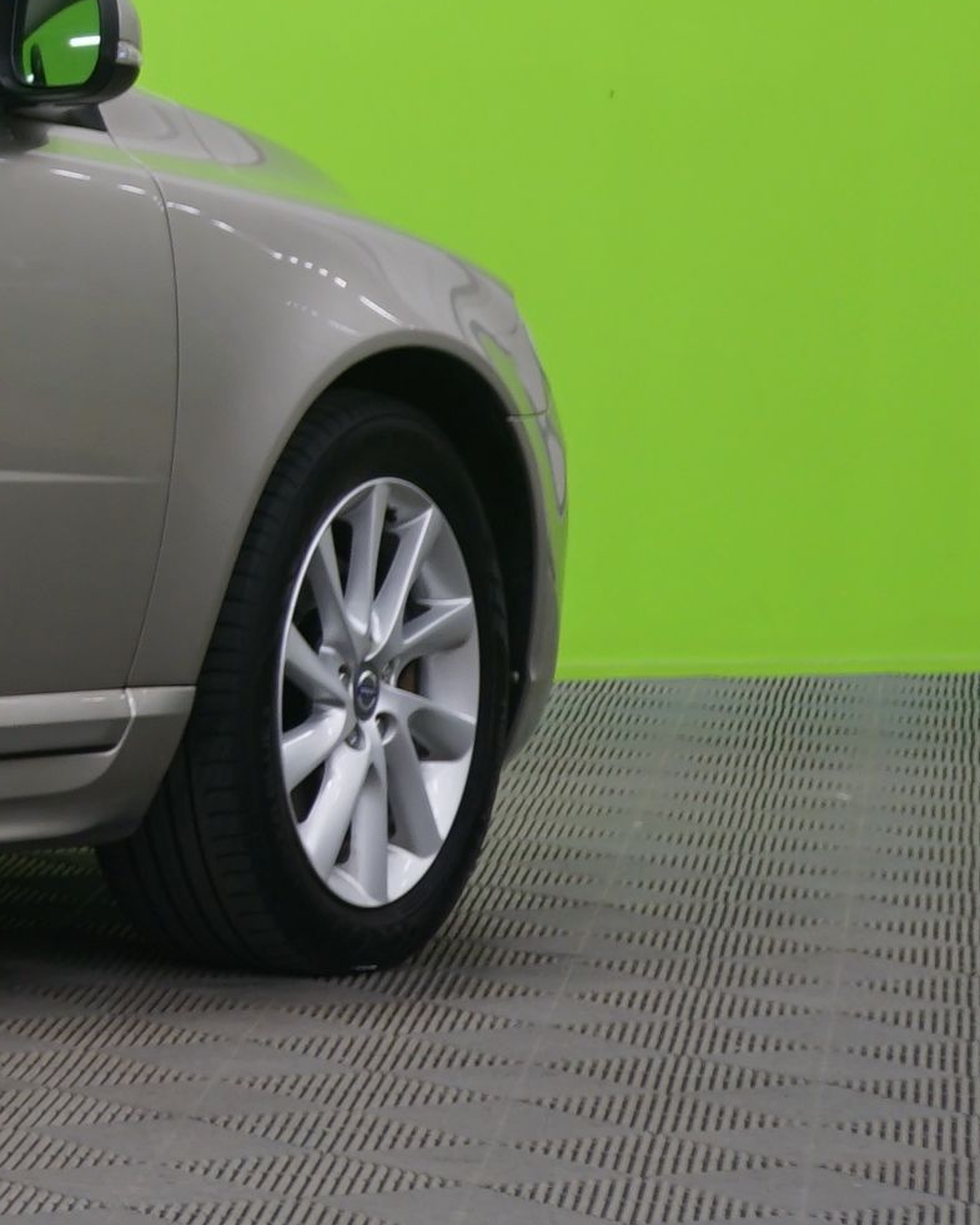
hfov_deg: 7.5
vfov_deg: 10.0
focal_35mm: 192
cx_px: -1428
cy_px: 9
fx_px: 6960
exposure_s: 1/8
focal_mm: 51
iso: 400
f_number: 5
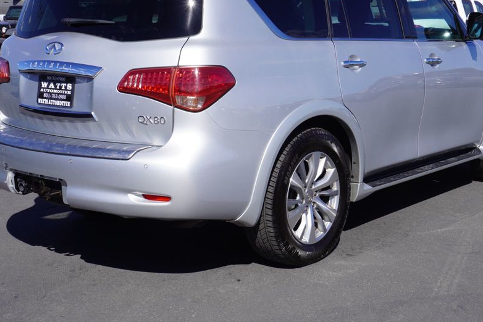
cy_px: 118
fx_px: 738
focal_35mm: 55
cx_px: 254
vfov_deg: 24.6
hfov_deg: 36.2
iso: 100
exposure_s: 1/160
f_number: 11
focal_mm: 28
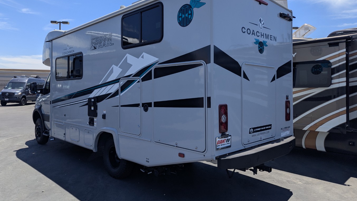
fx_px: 256
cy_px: 87
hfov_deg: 69.9
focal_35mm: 27
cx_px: 176
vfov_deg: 42.8
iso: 46
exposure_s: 1/1984
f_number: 1.85
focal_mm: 6.81
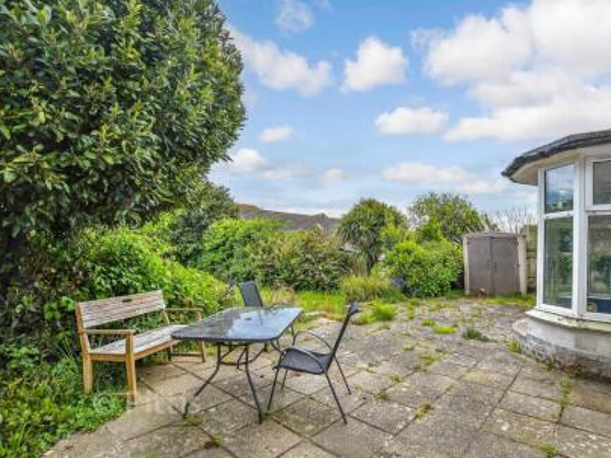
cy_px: 238
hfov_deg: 90.9
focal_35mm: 17
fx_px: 300
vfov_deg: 74.7
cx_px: 327
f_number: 8
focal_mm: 10
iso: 320
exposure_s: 1/250
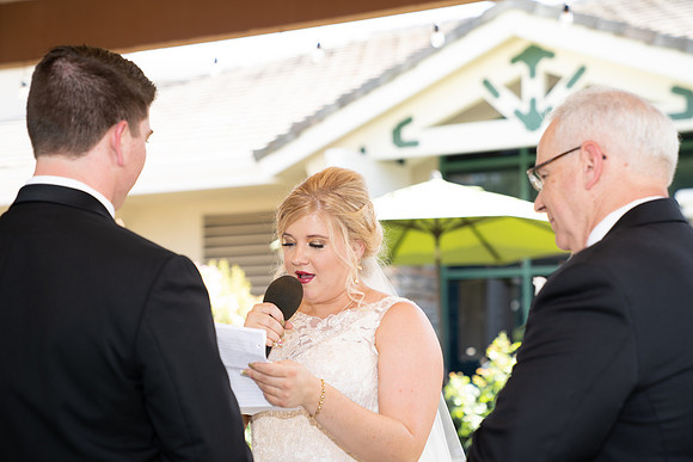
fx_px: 1348
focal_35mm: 70
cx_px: 346
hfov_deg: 28.8
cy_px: 231
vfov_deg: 19.5
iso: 200
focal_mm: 70
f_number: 3.2
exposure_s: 1/250
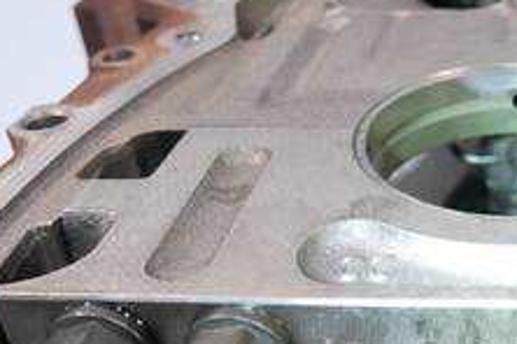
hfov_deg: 33.4
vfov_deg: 25.1
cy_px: 179
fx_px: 775
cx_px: 531
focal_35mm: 54
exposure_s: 1/60
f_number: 3.5
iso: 1000
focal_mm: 12
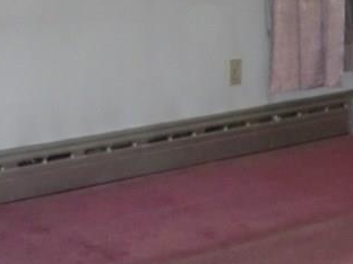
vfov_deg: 12.2
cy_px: -76
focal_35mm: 118
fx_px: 1203
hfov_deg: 15.7
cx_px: 476
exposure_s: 1/60
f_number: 2.8
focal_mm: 6.3
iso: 400
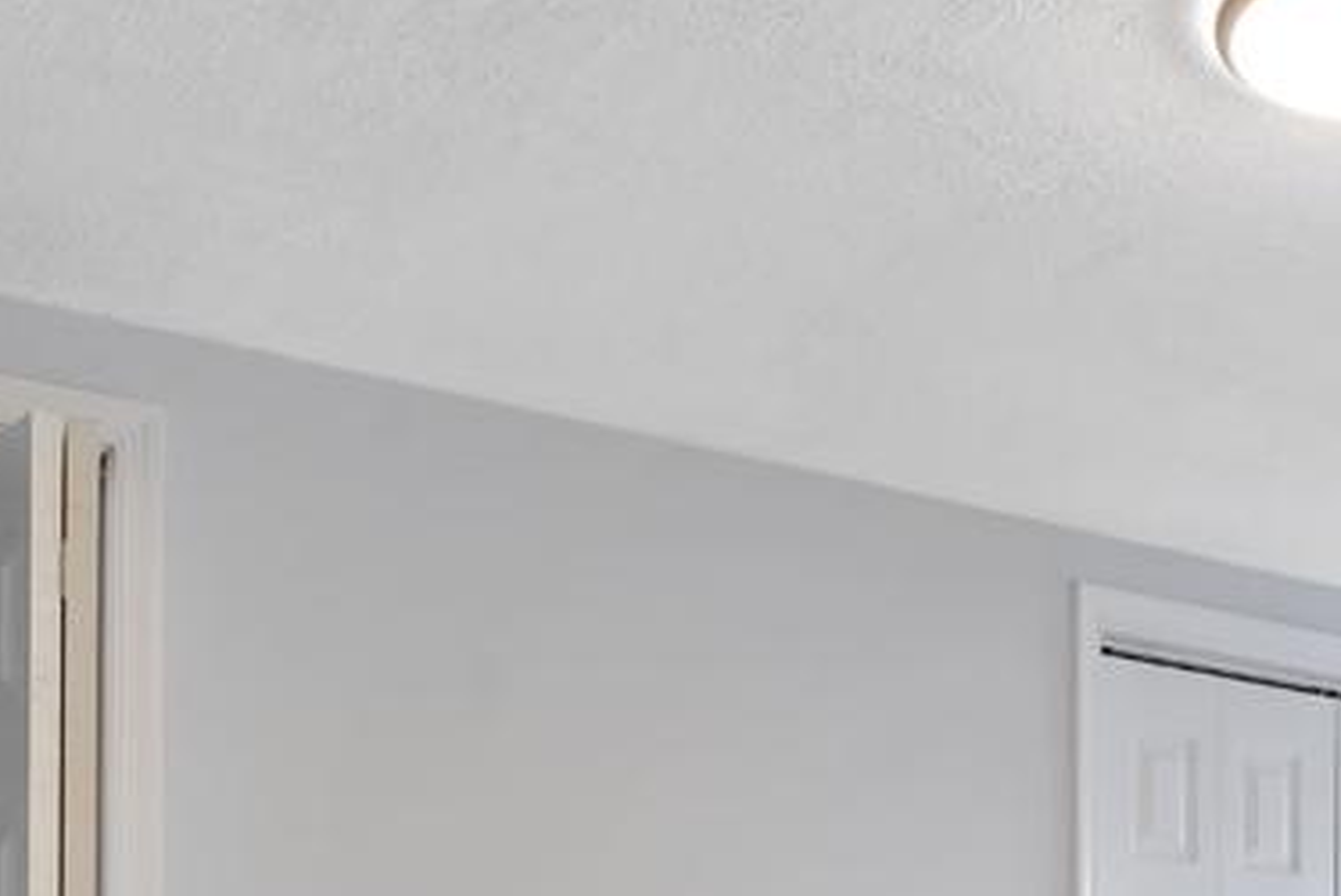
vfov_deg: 22.8
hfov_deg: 39.1
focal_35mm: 50
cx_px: 886
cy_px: 1283
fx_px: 1864
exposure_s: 1/20
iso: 500
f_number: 9
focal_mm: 13
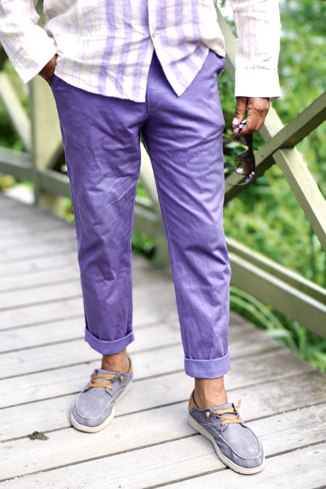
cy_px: 244
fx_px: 998
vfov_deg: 27.5
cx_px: 163
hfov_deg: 18.5
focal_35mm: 74
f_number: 5.6
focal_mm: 49
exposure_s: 1/125
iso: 100
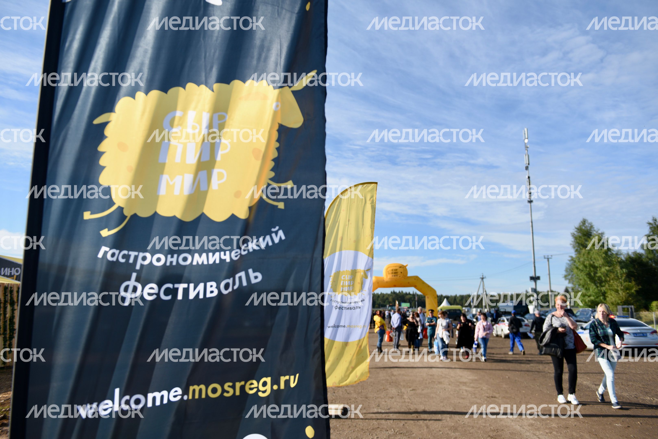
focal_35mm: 29
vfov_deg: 45.0
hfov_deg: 63.6
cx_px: 329
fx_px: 530
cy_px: 220
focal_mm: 29
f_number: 4
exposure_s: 1/2000
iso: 160
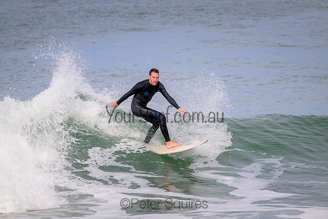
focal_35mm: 800
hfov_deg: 2.6
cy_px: 110
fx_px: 7290
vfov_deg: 1.7
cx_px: 164
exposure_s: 1/2000
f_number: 11
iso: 1400
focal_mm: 800
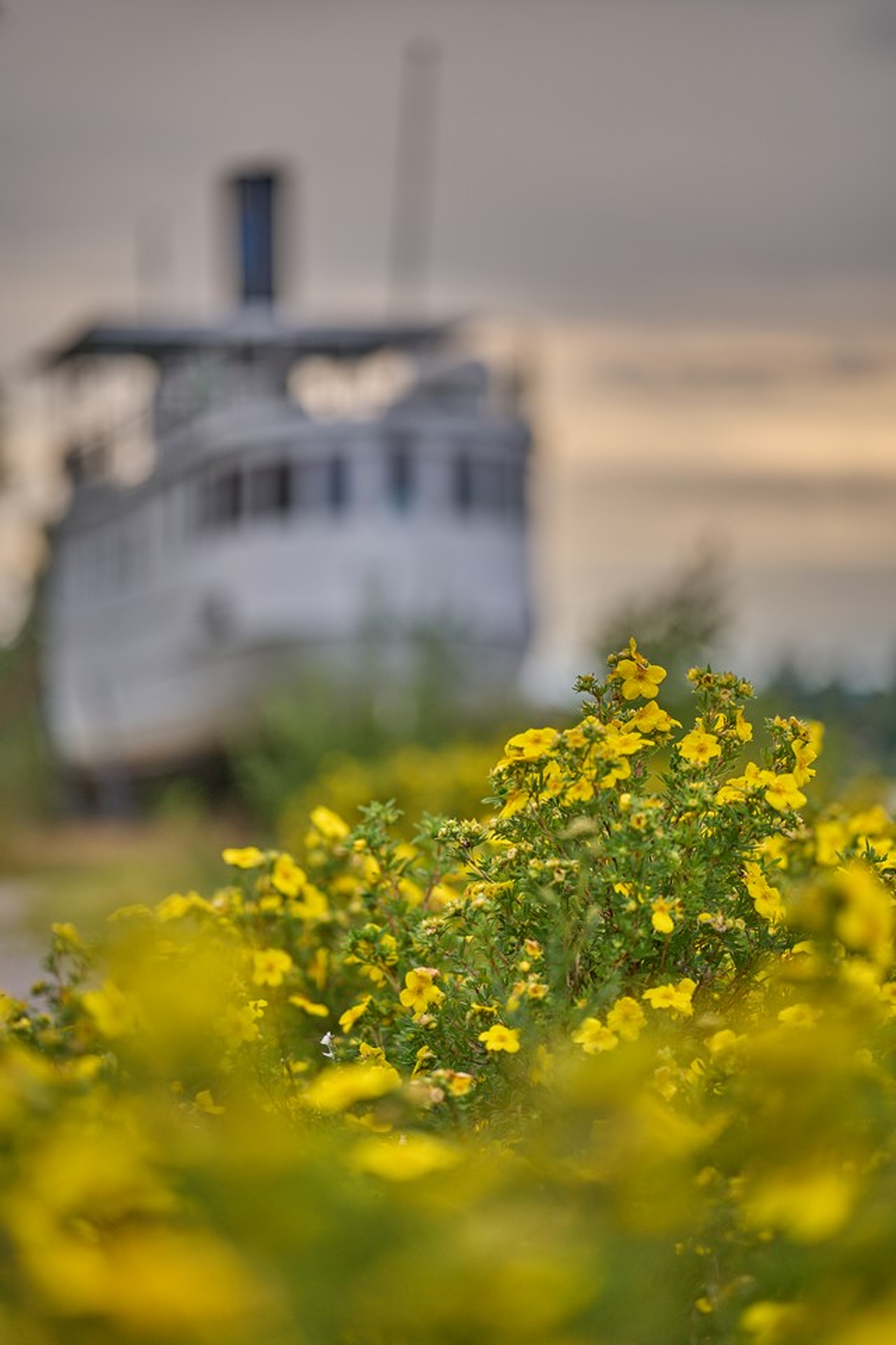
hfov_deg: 12.2
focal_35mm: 112
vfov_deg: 18.2
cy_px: 672
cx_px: 448
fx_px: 4200
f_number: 1.8
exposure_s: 1/400
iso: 100
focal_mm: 75
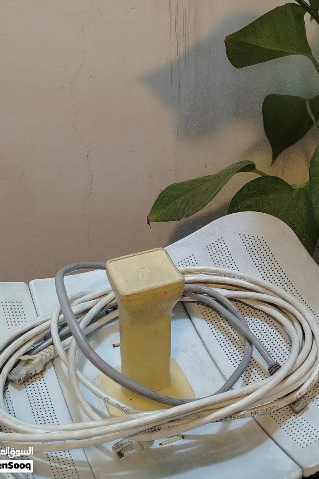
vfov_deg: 38.9
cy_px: 236
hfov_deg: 26.5
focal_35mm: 51
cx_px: 156
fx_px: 678
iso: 1188
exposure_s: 1/100
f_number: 1.75
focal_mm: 5.25
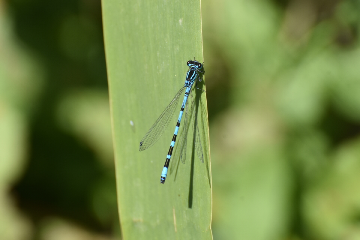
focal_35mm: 450
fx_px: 4500
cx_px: 180
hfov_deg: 4.6
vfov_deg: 3.1
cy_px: 120
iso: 500
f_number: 8
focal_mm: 300
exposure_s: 1/1000
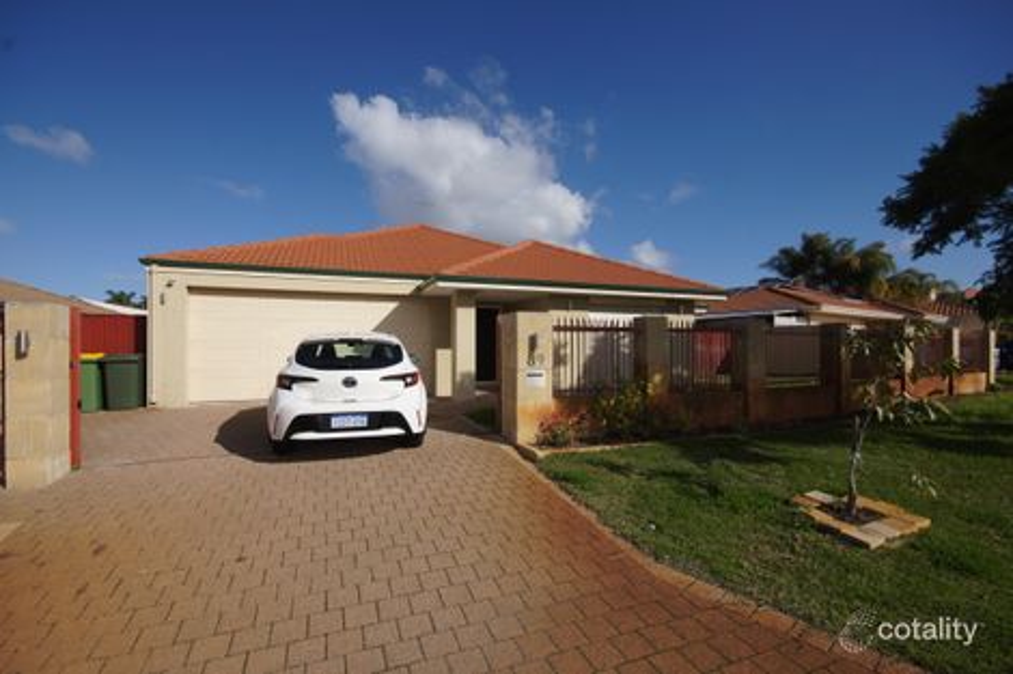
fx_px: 422
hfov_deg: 100.4
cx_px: 506
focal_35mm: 15
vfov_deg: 77.3
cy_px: 337
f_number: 4
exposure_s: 1/320
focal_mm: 10
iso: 100
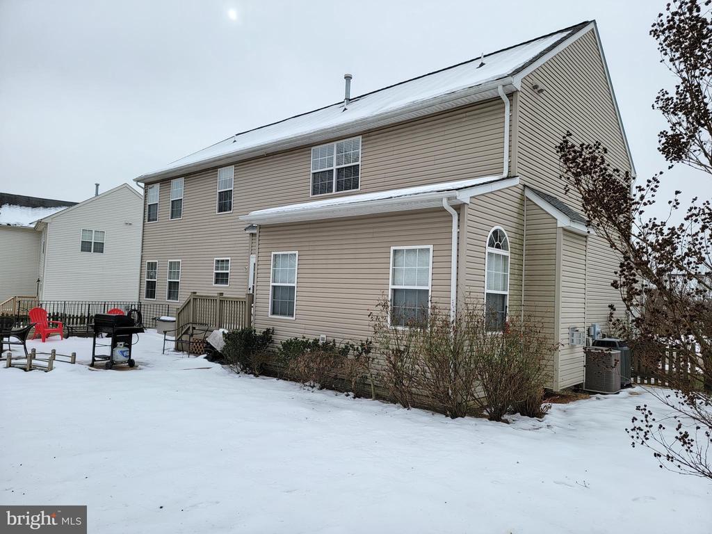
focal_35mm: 24
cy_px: 267
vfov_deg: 56.8
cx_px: 356
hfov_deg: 71.6
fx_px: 494
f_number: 1.8
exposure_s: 1/476
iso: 16
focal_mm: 6.7
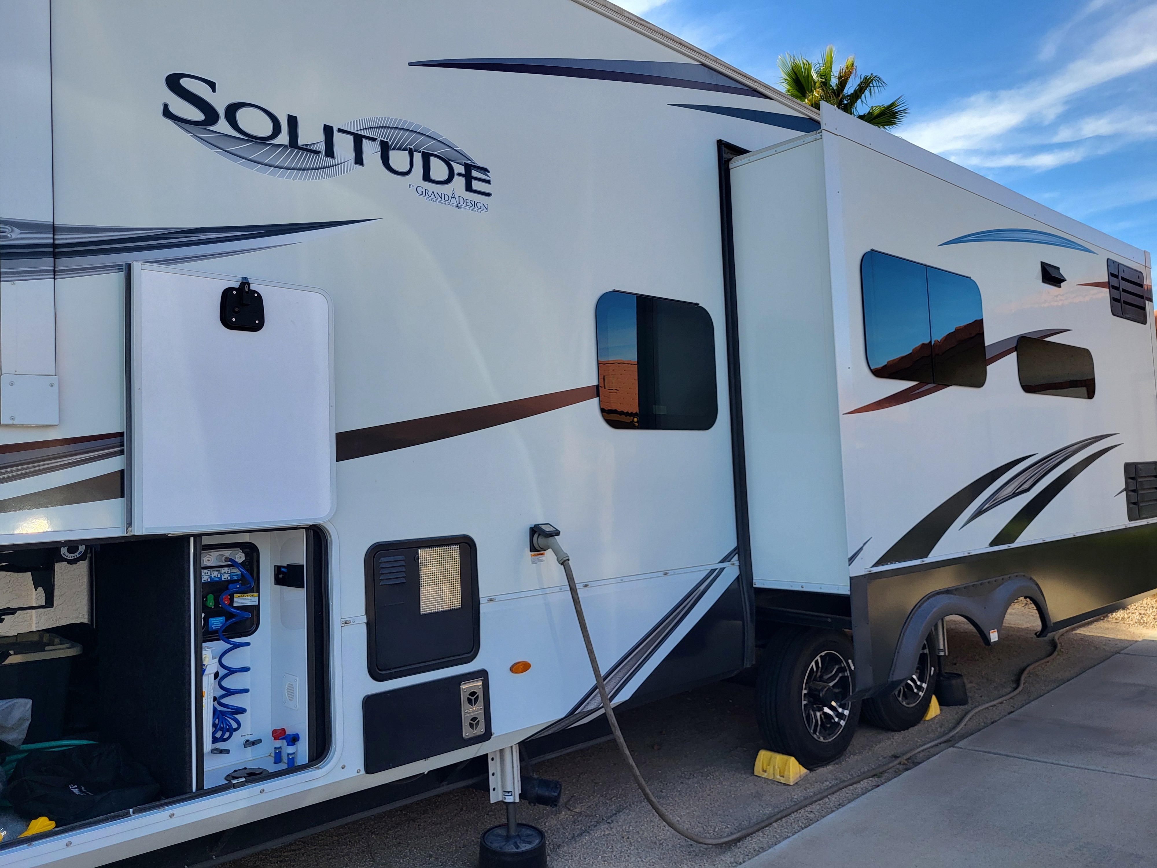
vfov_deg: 53.1
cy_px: 434
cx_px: 578
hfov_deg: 67.3
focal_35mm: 26
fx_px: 869
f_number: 1.8
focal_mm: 5.4
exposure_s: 1/947
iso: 40
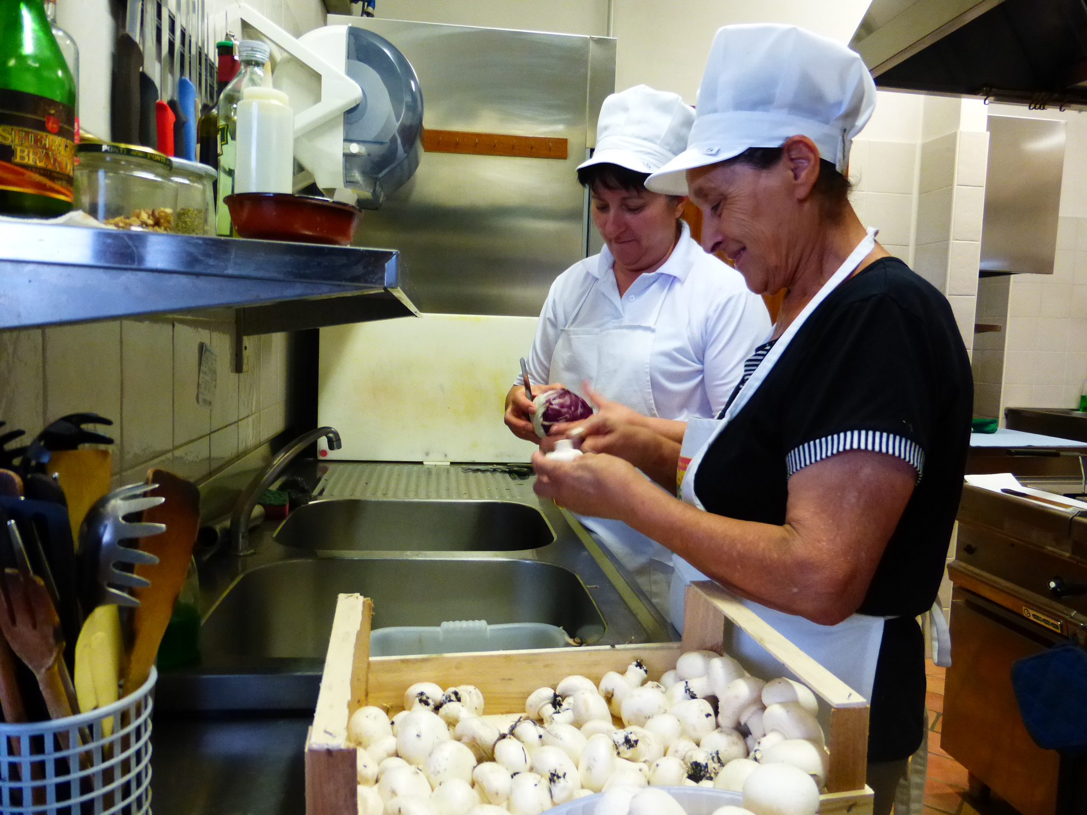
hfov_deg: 71.6
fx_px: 754
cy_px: 408
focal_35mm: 24
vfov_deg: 56.8
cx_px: 544
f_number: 3.3
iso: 400
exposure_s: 1/30
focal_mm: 4.3
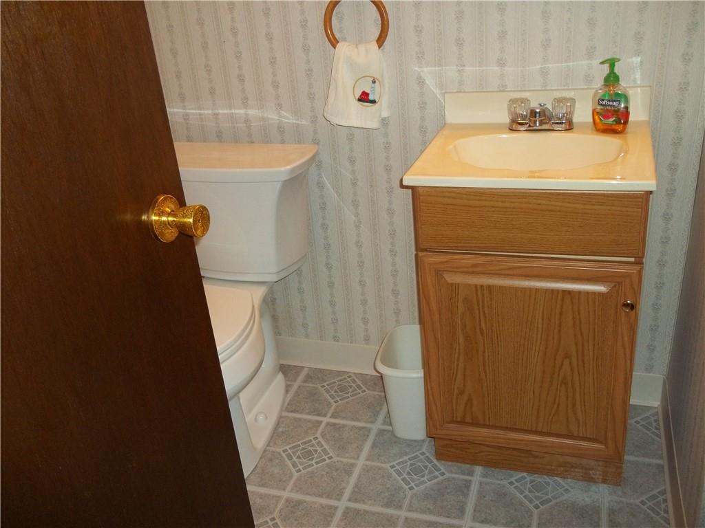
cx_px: 352
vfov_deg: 42.9
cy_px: 264
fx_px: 672
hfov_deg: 55.4
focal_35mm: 33
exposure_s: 1/30
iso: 160
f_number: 3.3
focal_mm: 5.9
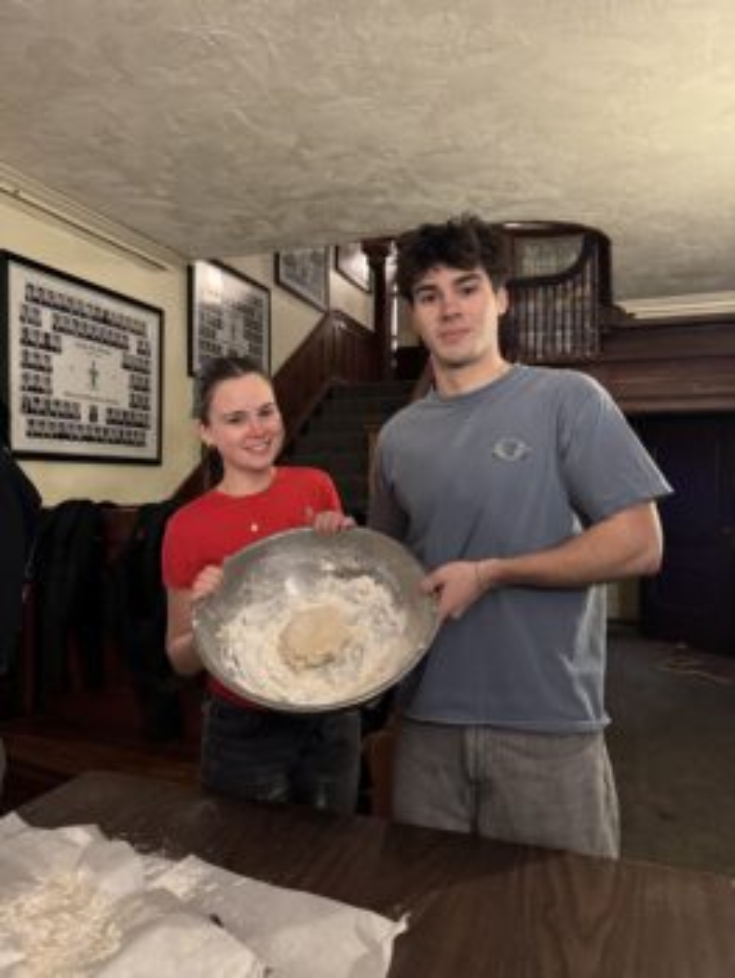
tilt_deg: +0.6
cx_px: 368
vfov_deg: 71.6
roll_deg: -1.0
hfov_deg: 56.9
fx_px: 679
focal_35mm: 24
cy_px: 489
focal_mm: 6.76
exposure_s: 1/40
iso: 1000
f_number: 1.78
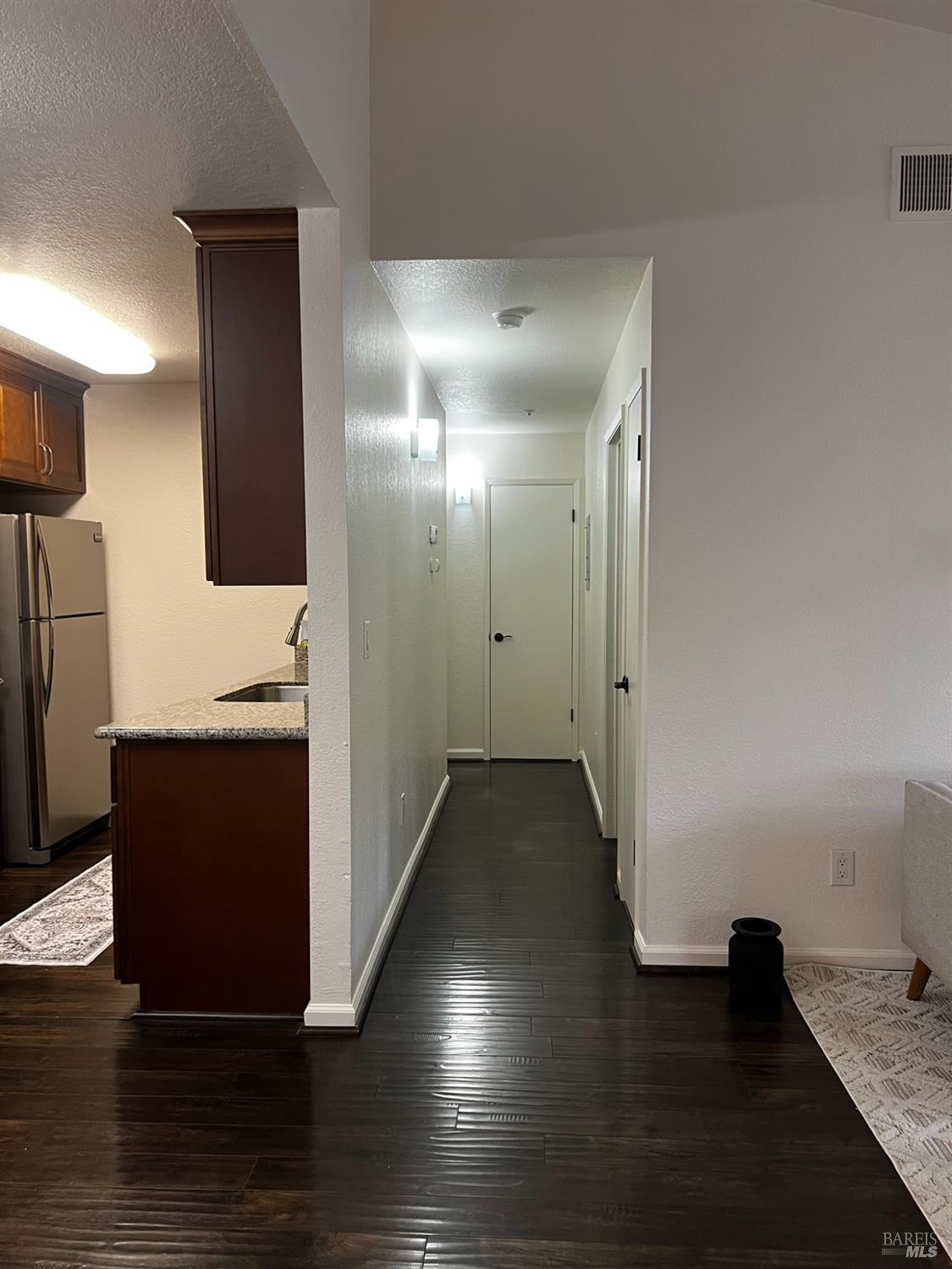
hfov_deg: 53.1
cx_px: 476
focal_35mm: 26
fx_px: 953
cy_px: 634
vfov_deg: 67.3
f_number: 1.5
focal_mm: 5.7
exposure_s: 1/60
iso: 125
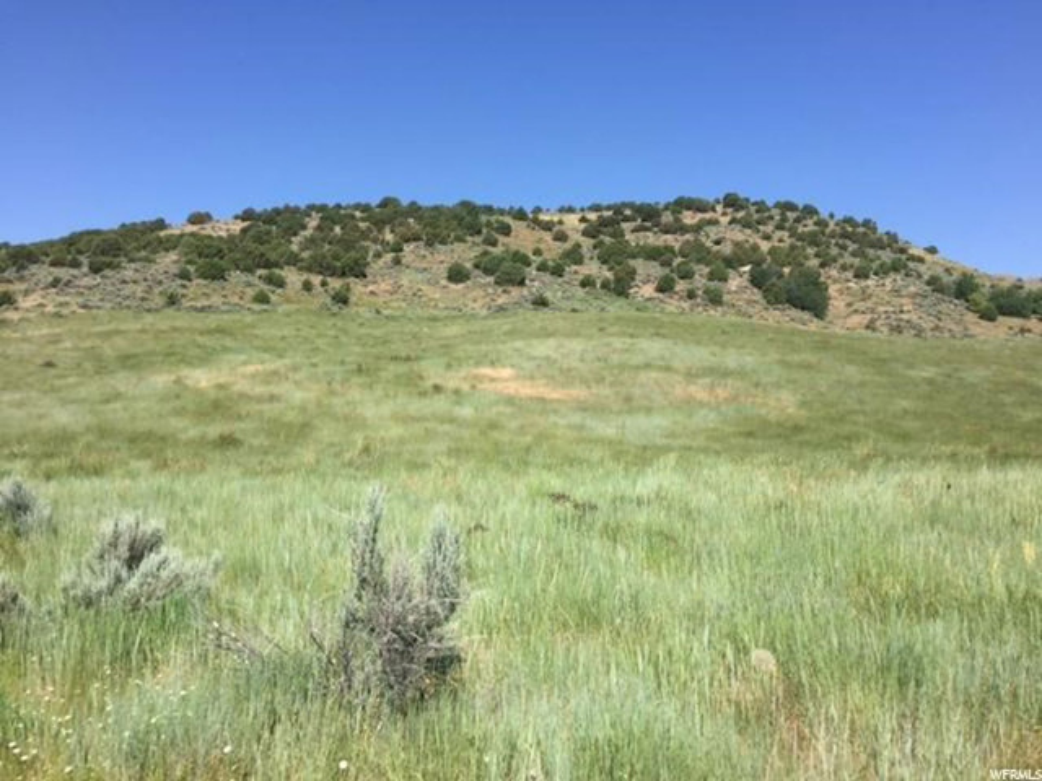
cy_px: 390
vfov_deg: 48.2
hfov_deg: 61.7
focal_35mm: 29
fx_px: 873
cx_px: 521
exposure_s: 1/1980
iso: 32
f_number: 2.2
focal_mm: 4.15
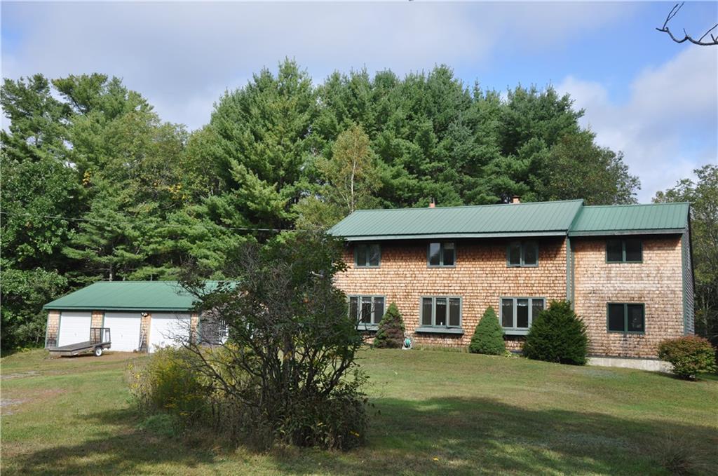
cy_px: 238
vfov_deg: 35.4
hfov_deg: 51.4
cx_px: 359
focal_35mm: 38
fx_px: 747
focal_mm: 25
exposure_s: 1/160
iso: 200
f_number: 13
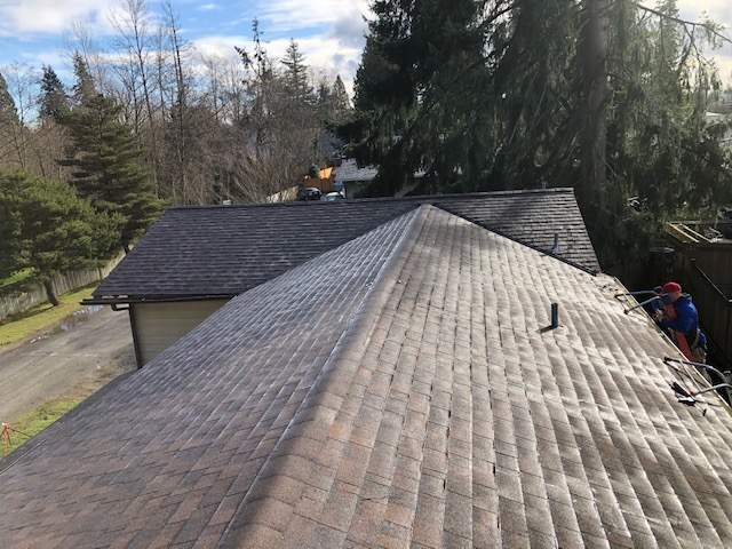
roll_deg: +4.3
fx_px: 592
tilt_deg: -14.2
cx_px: 366
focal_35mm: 28
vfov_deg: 49.7
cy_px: 274
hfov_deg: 63.4
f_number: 1.8
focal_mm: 3.99
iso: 20
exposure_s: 1/656
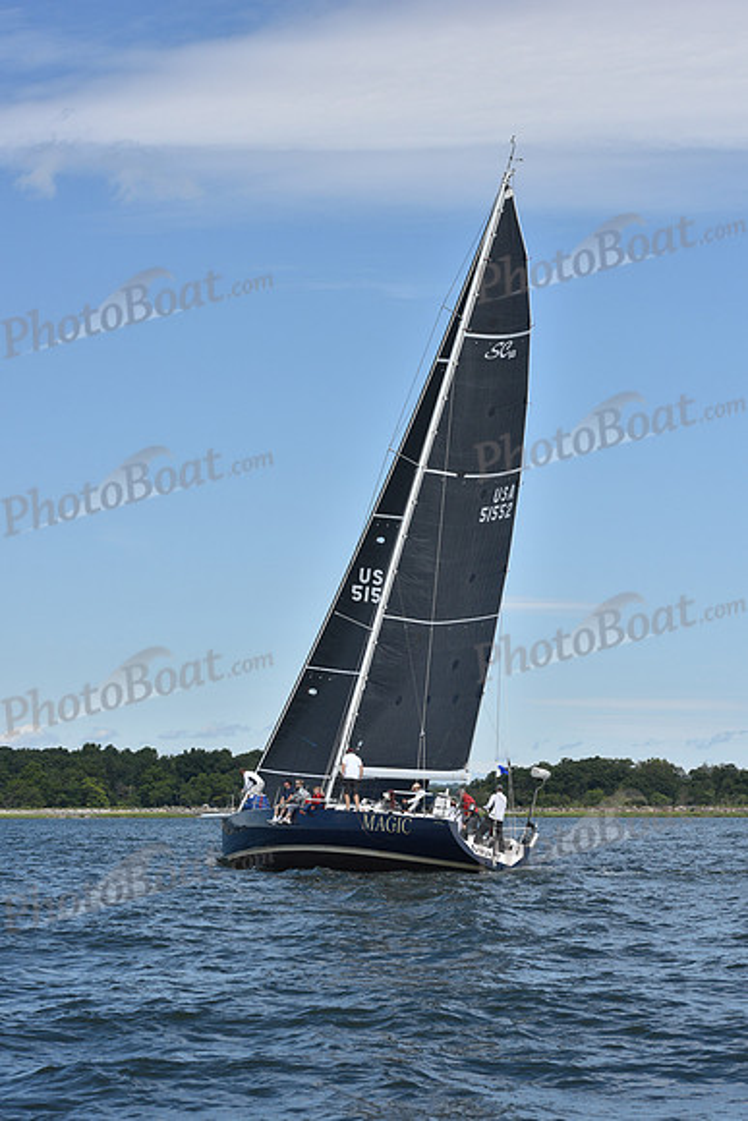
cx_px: 374
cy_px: 560
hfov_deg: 15.9
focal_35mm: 86
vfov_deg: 23.6
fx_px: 2679
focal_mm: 86
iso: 320
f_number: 9
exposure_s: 1/1000
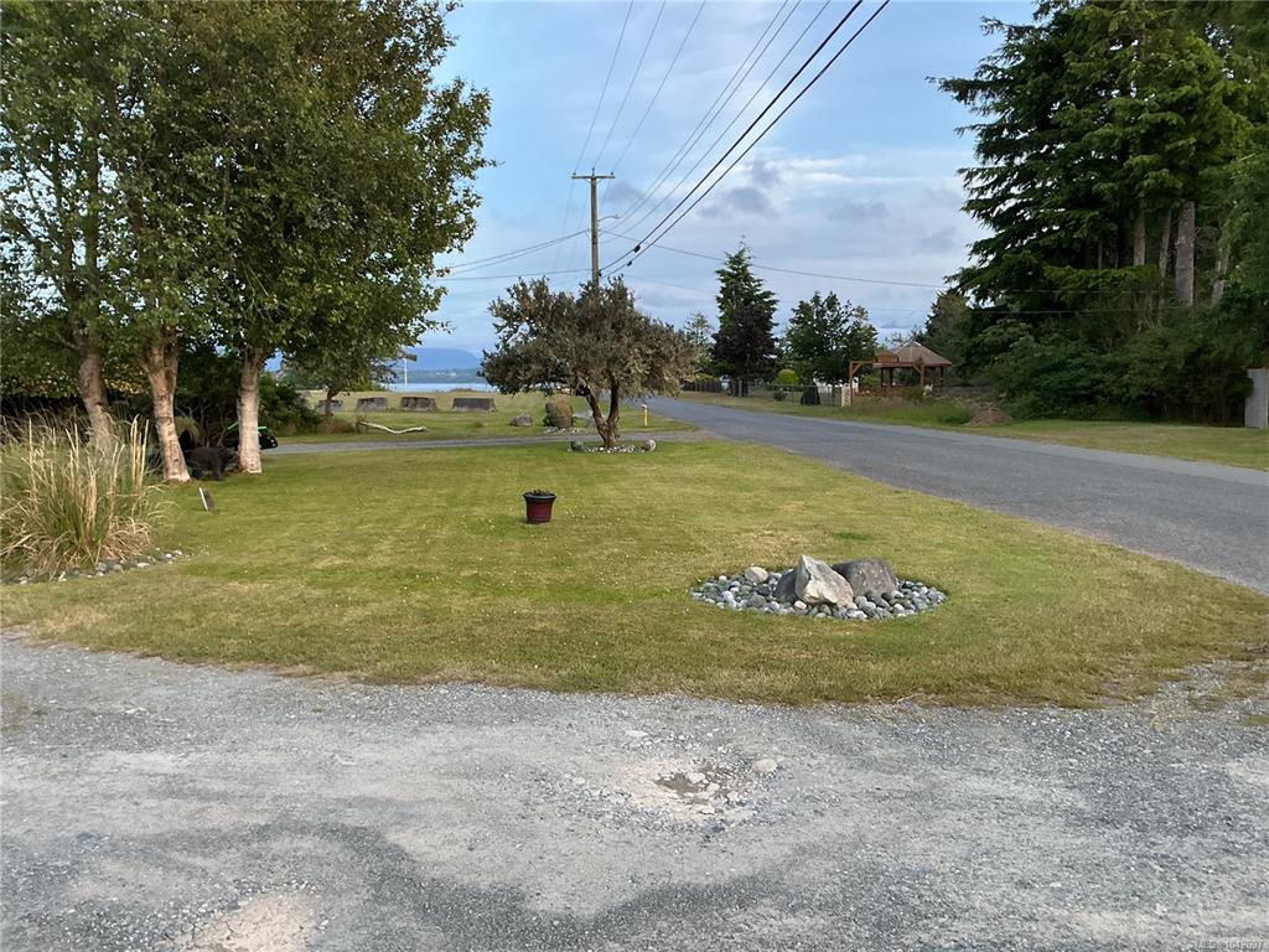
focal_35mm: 29
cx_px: 634
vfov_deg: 48.2
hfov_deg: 61.7
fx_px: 1063
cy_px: 476
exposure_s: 1/120
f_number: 1.8
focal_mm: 3
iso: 40
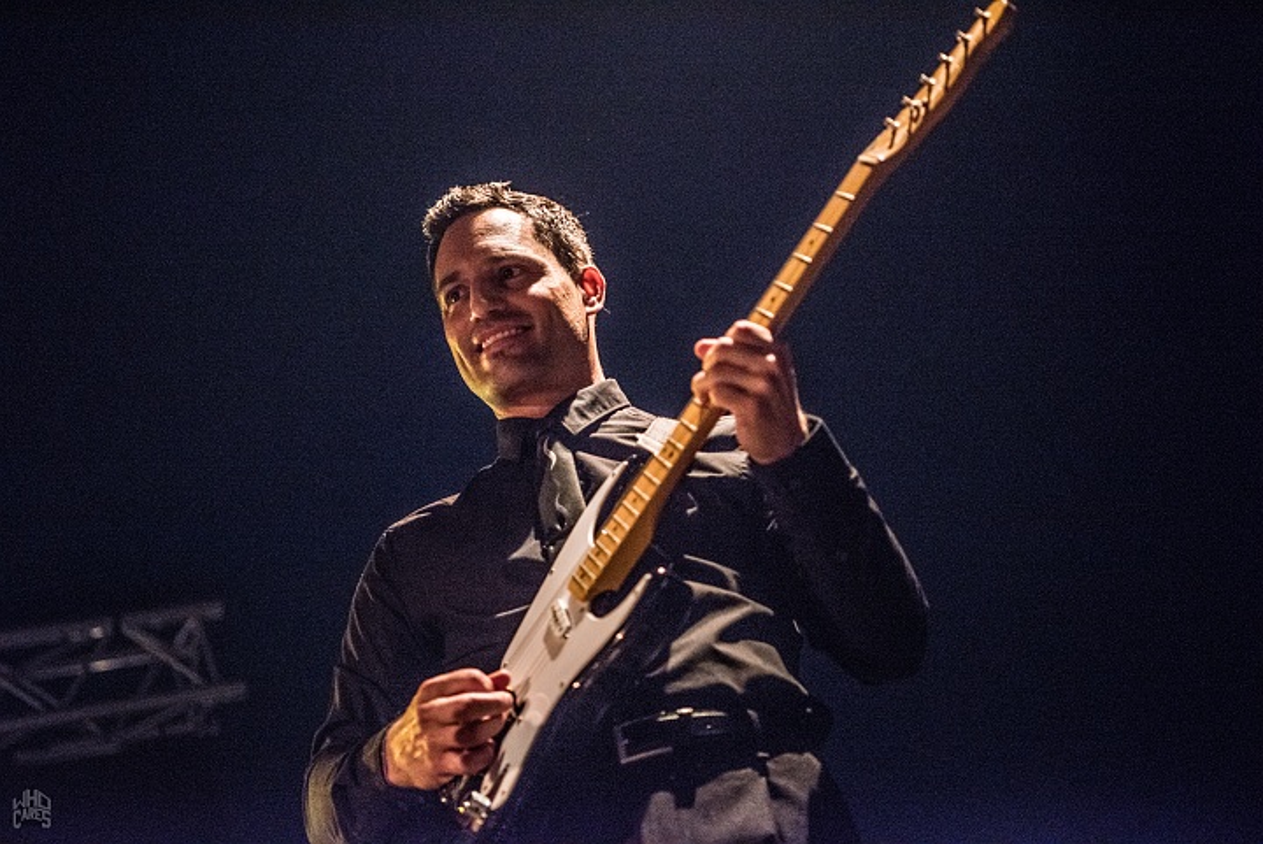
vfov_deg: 19.5
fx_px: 2457
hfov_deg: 28.8
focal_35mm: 70
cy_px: 422
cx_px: 632
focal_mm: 70
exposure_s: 1/160
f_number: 2.8
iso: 1250
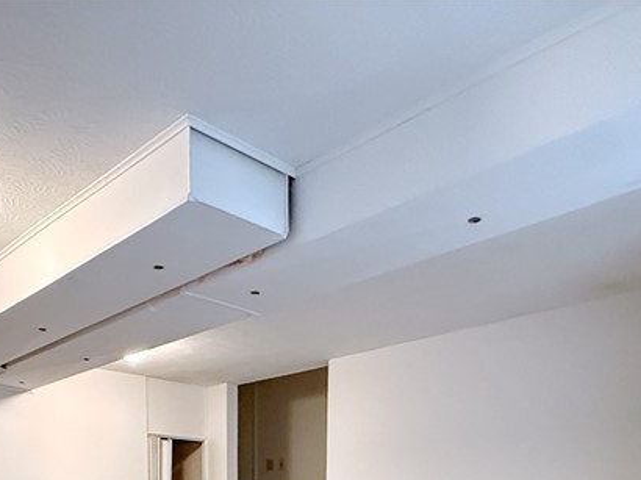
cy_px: 597
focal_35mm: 35
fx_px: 648
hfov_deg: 52.5
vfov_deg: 32.4
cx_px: 278
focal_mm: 2.22
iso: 800
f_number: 2.2
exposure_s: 1/60
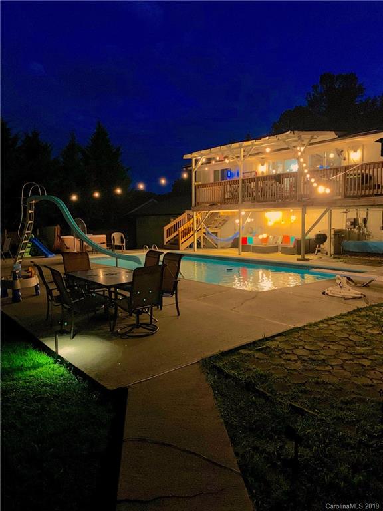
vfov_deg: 67.3
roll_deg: +0.5
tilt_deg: -4.6
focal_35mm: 26
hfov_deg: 53.1
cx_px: 192
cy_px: 256
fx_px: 384
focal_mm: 4.25
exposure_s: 1/24
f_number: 1.8
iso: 640
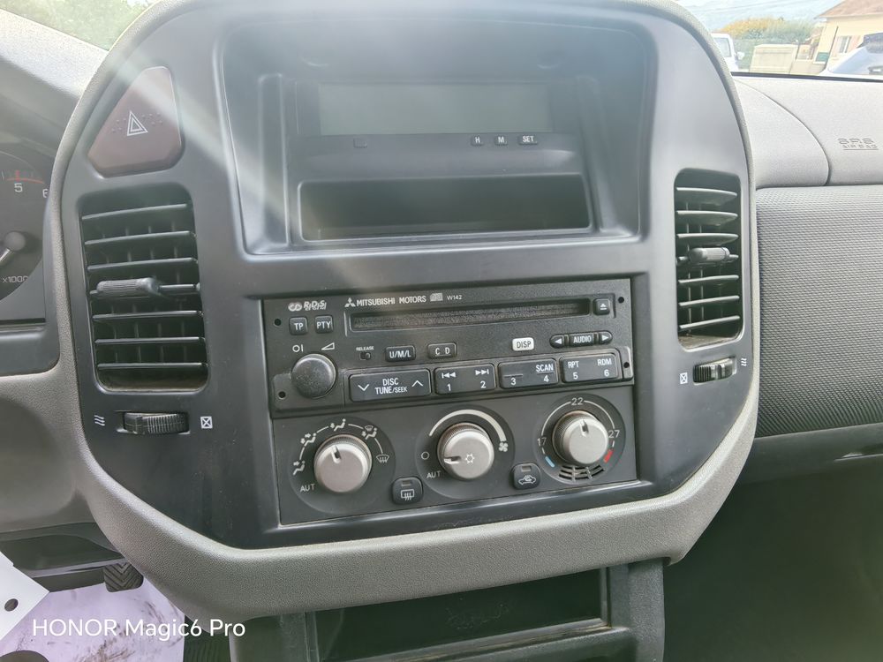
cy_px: 331
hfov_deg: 81.7
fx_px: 510
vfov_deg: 66.0
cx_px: 442
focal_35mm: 20
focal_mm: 1.82
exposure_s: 1/50
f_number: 2
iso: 50
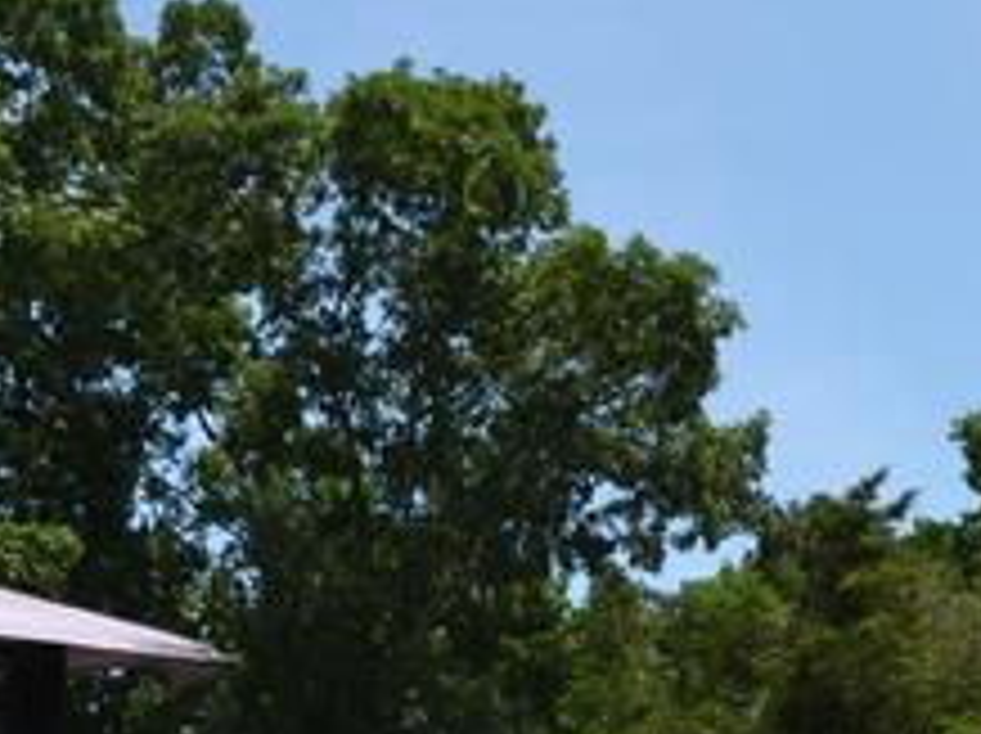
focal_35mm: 122
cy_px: 1245
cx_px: 500
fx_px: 3454
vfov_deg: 11.4
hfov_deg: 16.2
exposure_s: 1/200
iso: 100
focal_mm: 18
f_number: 10
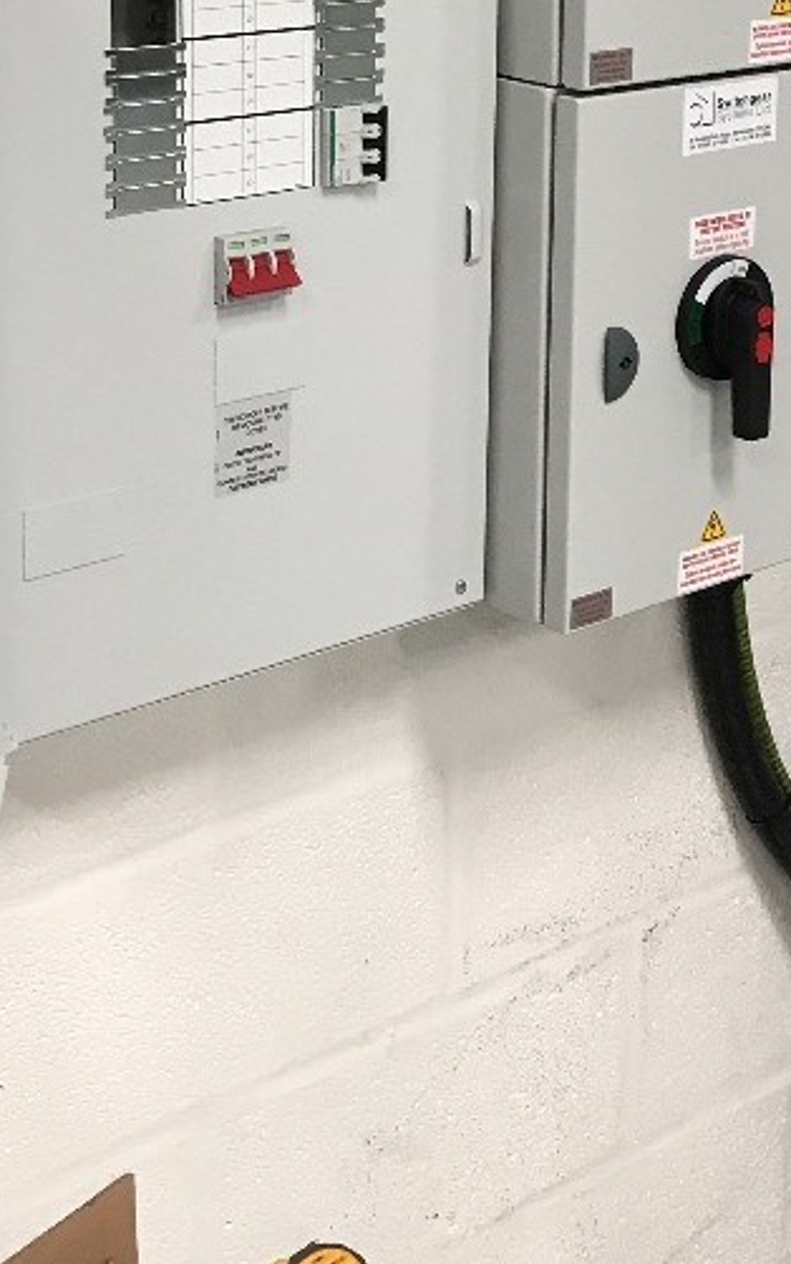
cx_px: 642
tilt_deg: -9.2
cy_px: 176
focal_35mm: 71
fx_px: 2448
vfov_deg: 28.1
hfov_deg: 18.2
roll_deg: -2.7
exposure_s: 1/17
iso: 50
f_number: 1.8
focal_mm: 3.99
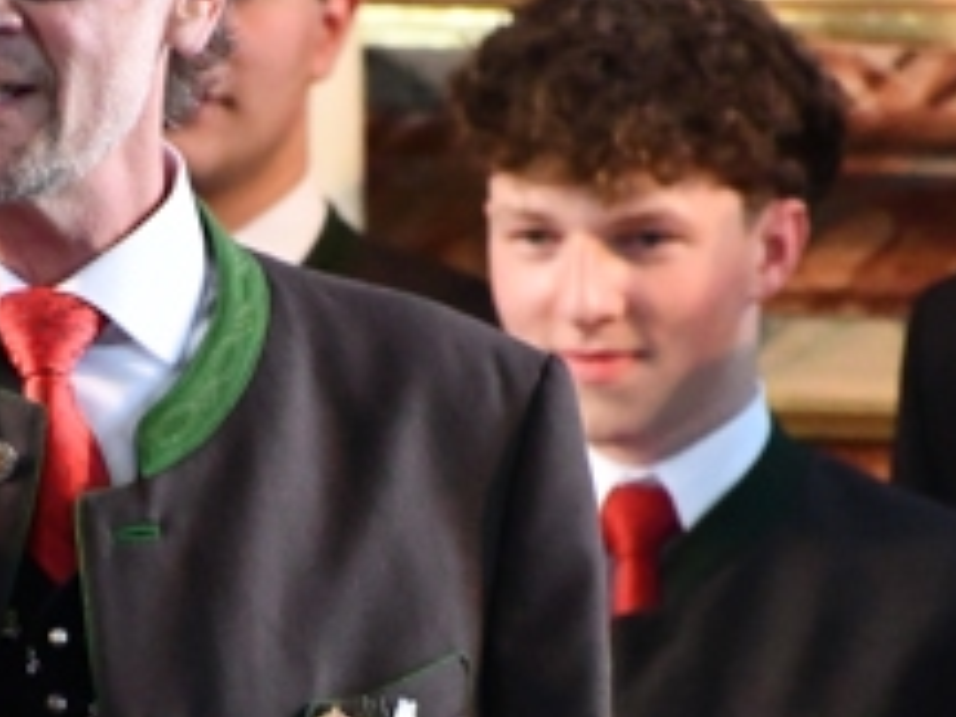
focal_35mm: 1203
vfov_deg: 1.2
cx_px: 208
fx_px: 33224
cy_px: 518
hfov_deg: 1.6
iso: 12800
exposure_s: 1/160
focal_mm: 300
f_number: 6.3
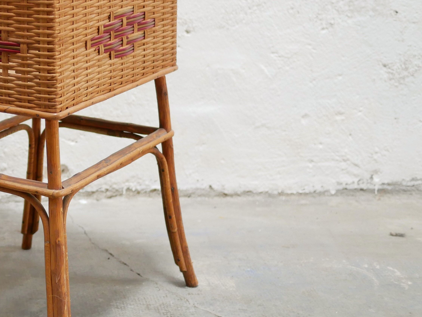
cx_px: 5
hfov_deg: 22.9
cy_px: 116
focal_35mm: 82
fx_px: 1000
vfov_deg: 18.0
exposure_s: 1/60
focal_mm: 20
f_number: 1.7
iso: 800
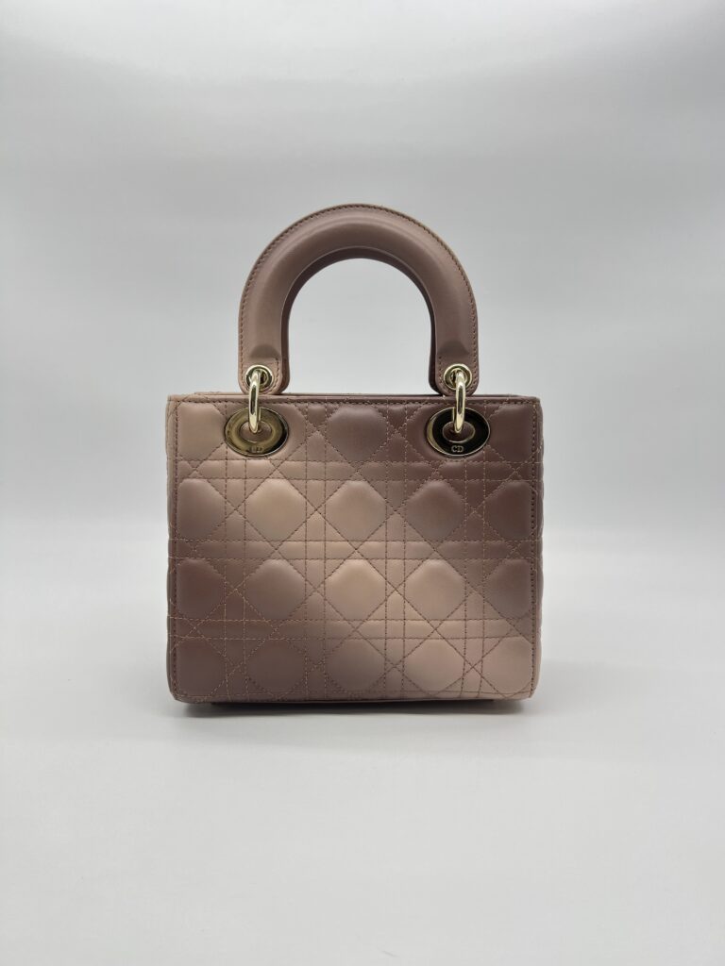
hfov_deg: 53.1
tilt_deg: -10.4
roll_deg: -0.3
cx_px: 362
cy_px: 483
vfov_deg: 67.3
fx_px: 726
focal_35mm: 26
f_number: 1.5
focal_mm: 5.7
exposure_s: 1/120
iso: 32
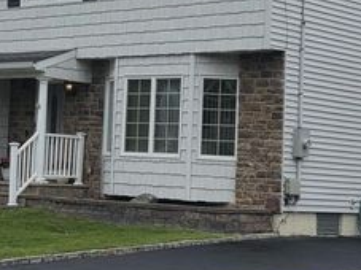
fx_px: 1147
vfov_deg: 13.4
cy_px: 58
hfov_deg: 17.7
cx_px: 52
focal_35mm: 110
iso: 40
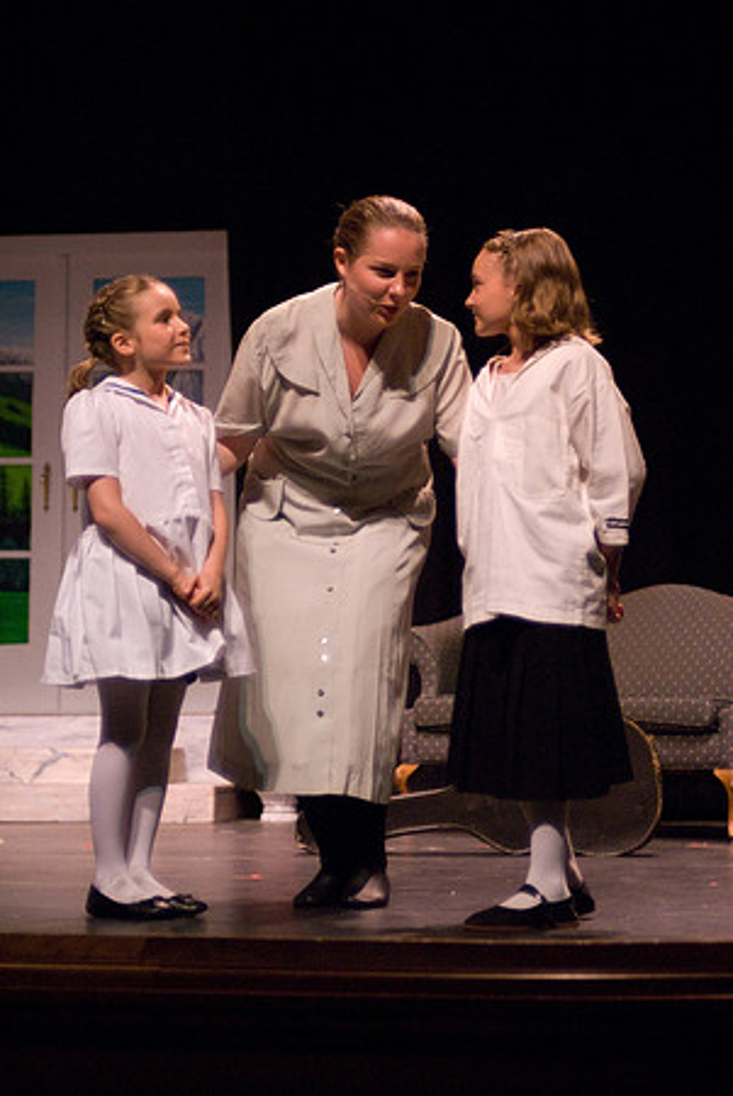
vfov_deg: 23.4
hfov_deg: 15.7
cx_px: 366
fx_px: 2651
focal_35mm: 87
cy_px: 548
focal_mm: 58
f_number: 2.8
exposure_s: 1/200
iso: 1600
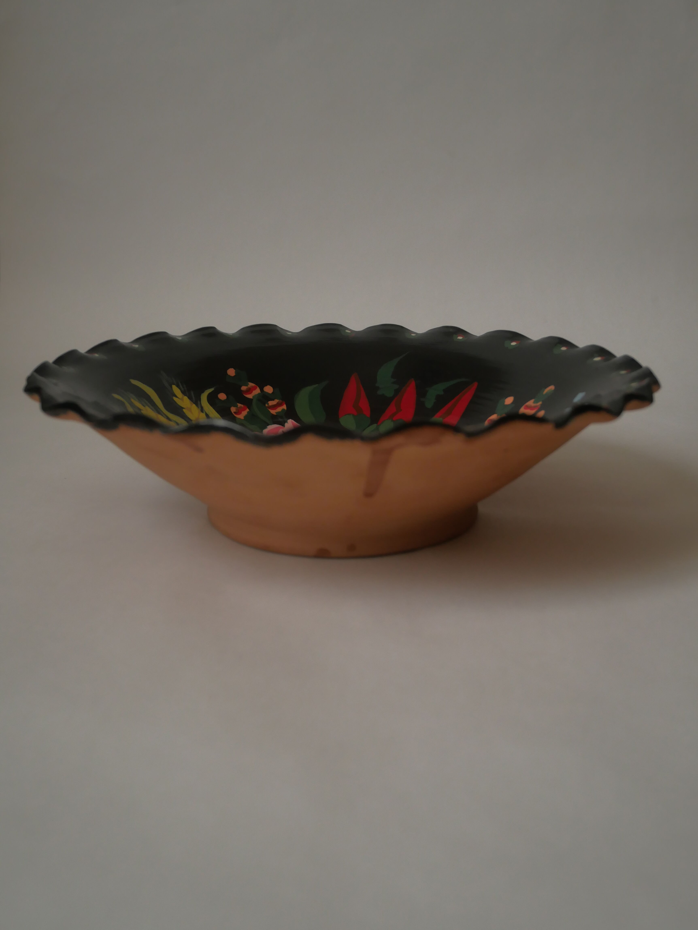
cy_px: 465
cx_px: 349
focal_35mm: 34
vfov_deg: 53.9
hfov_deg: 41.8
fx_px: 913
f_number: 4
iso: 640
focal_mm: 17
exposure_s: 1/60
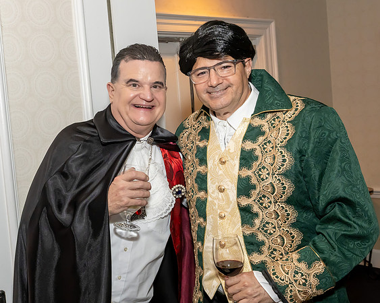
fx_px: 509
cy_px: 145
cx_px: 115
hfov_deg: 40.2
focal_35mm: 45
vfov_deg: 33.2
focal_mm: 23
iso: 800
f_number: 7.1
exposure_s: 1/250
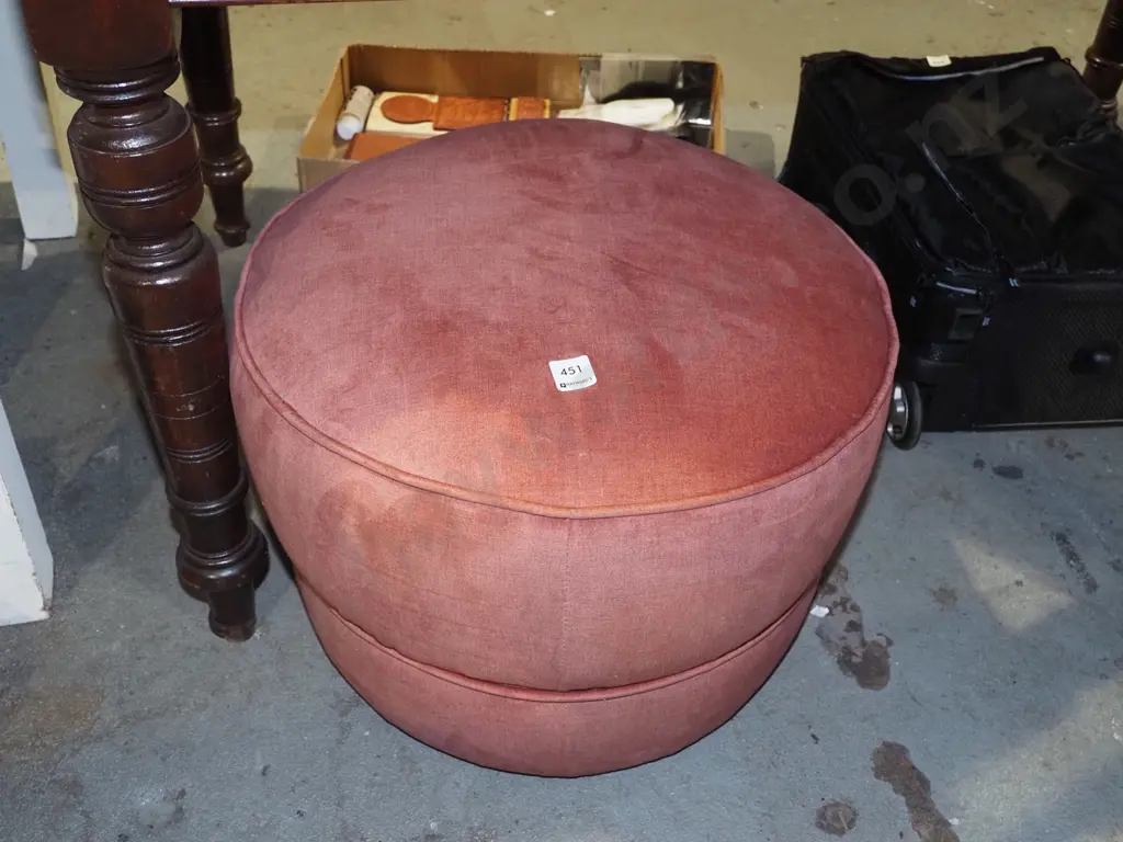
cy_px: 421
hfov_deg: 49.0
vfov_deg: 37.7
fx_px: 1233
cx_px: 562
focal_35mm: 38
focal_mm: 19
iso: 2500
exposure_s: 1/60
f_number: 5.6
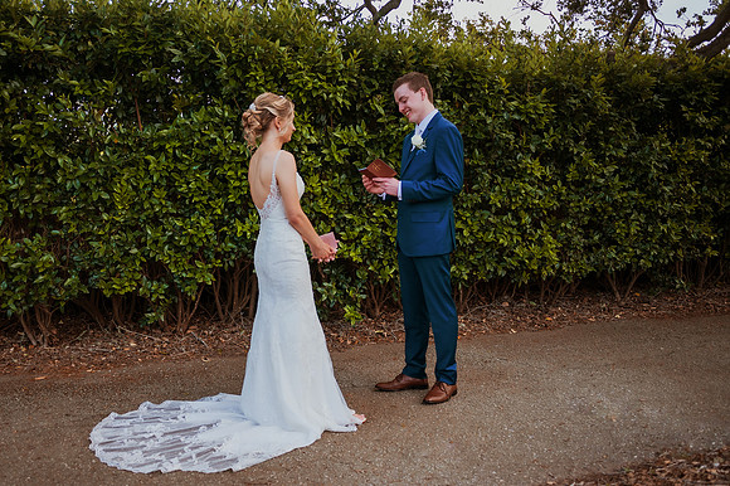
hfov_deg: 59.3
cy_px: 260
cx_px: 320
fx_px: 638
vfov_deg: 41.6
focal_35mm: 32
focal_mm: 28
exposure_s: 1/640
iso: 500
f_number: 2.8
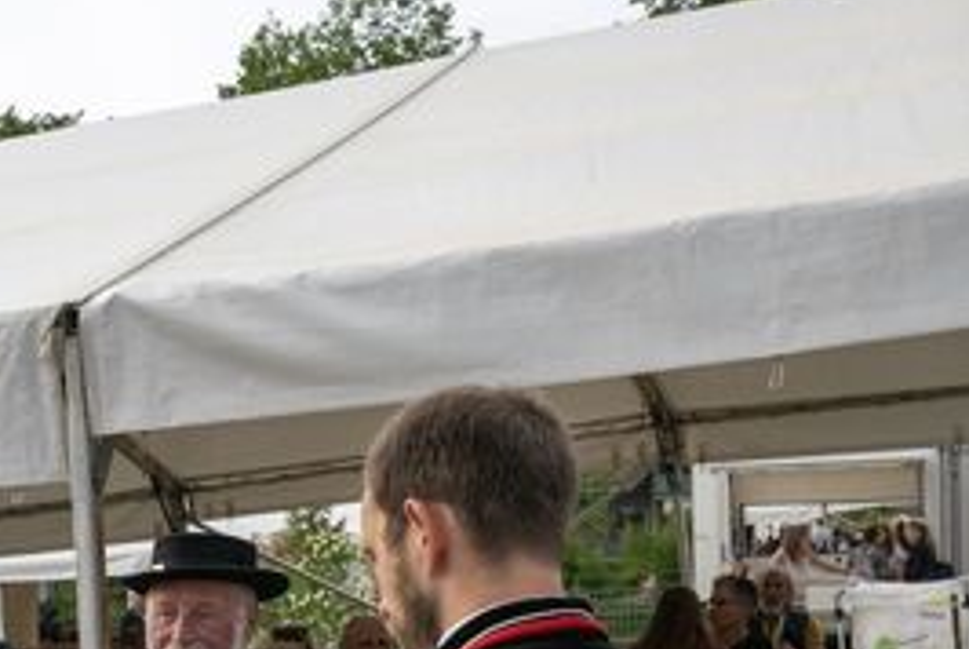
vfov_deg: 17.4
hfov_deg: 25.3
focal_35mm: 77
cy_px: 634
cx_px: 47
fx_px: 2075
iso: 400
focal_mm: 38
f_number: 8
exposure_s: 1/400
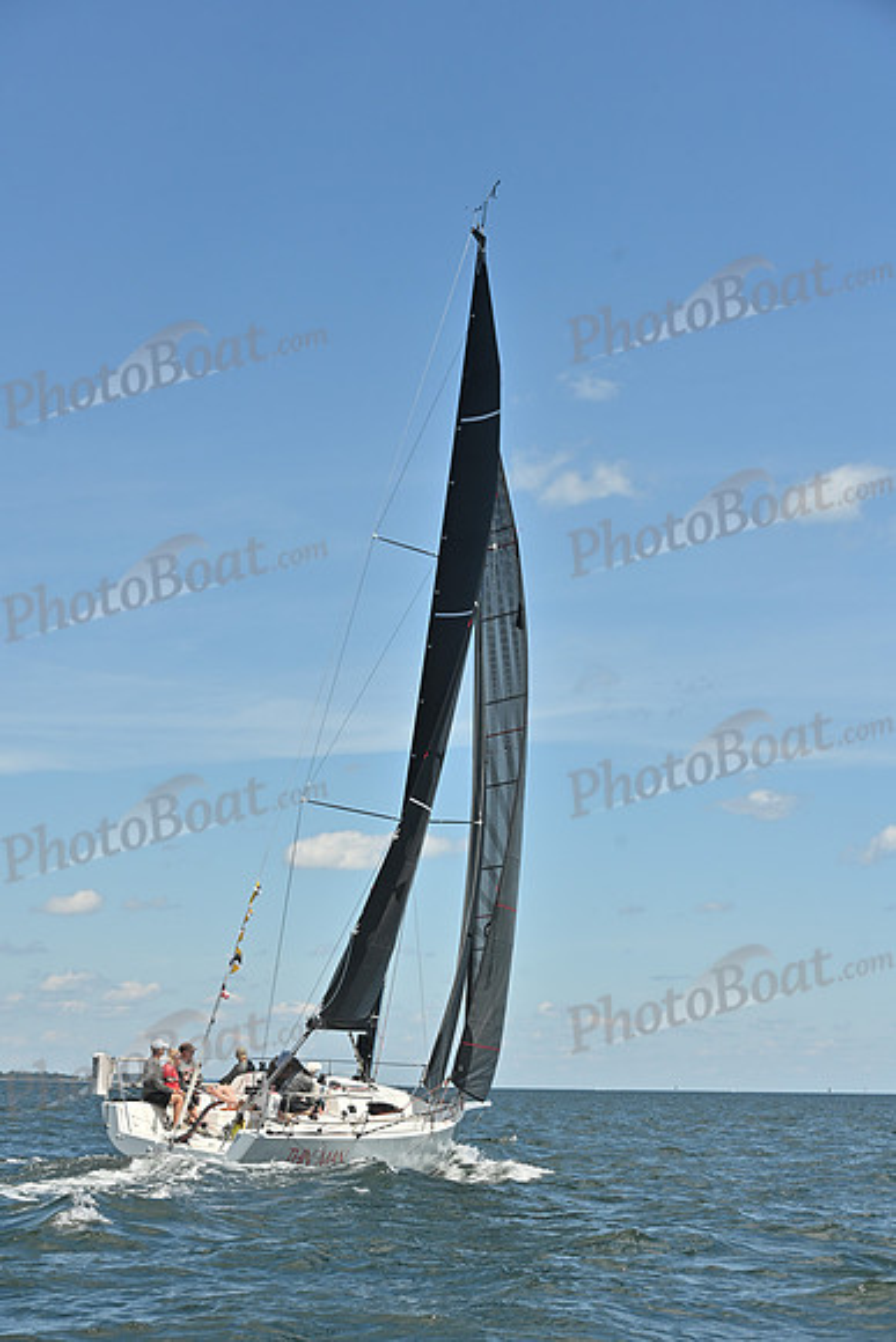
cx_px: 448
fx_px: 2612
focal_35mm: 70
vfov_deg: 28.8
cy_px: 671
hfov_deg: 19.5
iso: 250
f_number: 9
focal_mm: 70
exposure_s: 1/1250
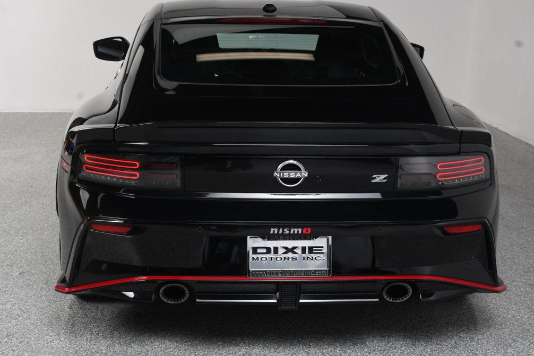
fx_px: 860
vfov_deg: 23.4
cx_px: 266
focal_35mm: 58
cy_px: 177
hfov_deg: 34.5
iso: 100
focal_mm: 38
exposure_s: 1/160
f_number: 10
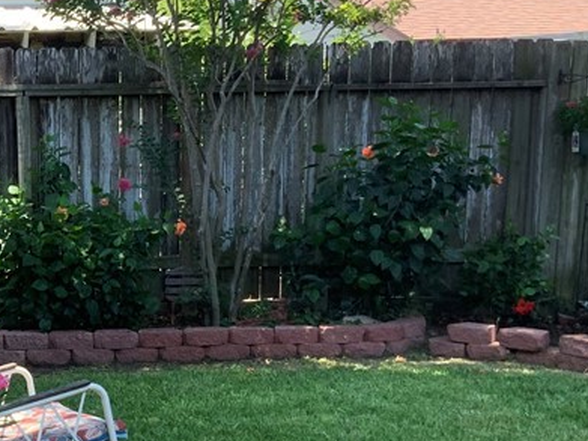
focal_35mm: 76
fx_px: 1291
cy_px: 290
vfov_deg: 19.3
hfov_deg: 24.2
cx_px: -42
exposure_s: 1/139
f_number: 1.8
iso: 16
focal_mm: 3
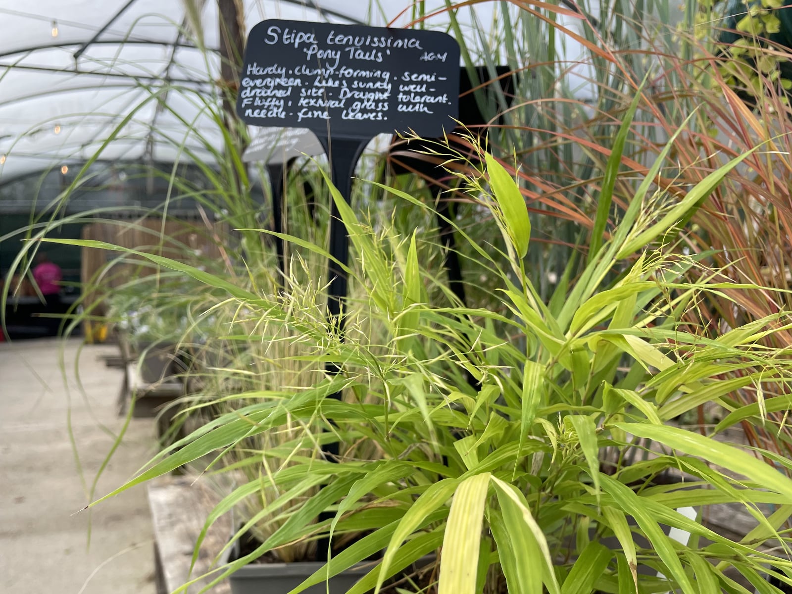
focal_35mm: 26
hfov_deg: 67.3
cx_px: 396
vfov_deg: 53.1
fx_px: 595
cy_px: 297
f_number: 1.6
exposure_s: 1/553
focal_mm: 4.2
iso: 32
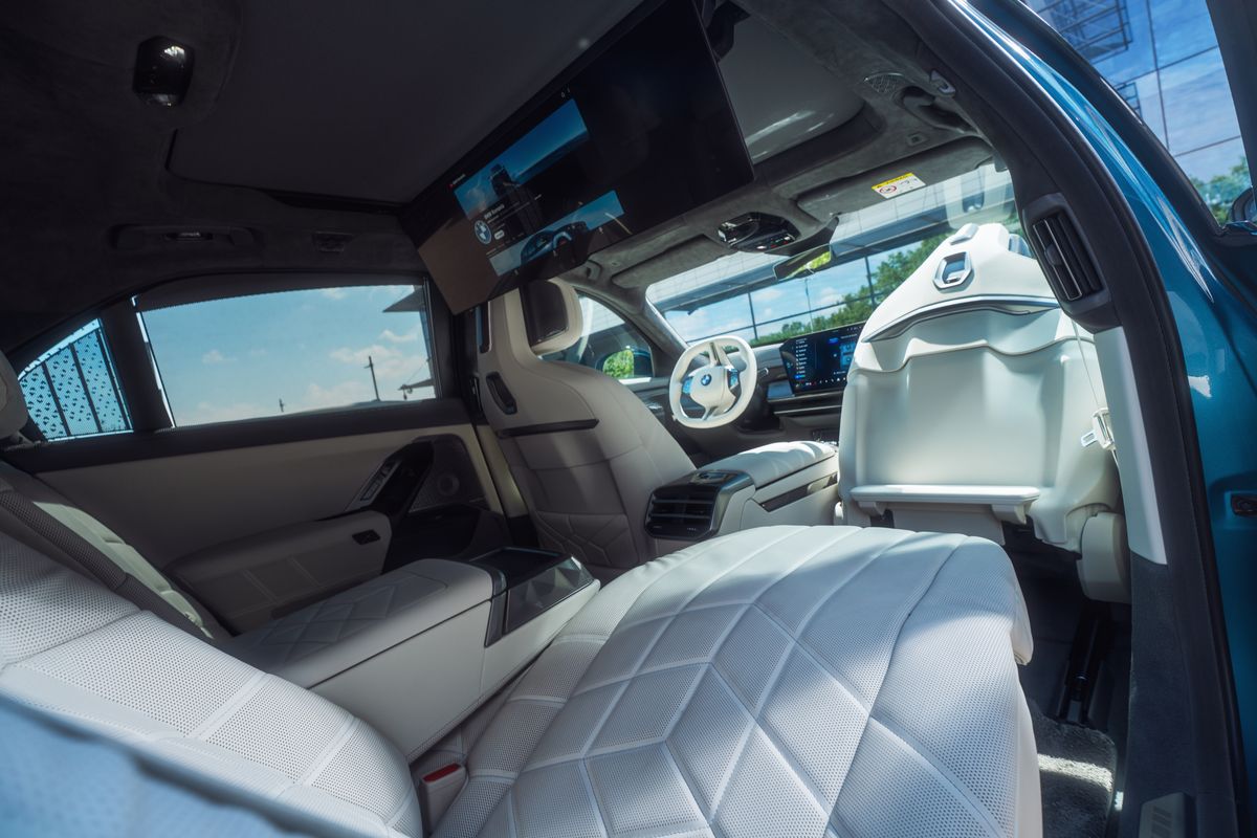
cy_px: 419
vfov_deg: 73.7
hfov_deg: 96.7
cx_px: 628
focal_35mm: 16
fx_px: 559
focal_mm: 16
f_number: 6.3
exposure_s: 1/30
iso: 200
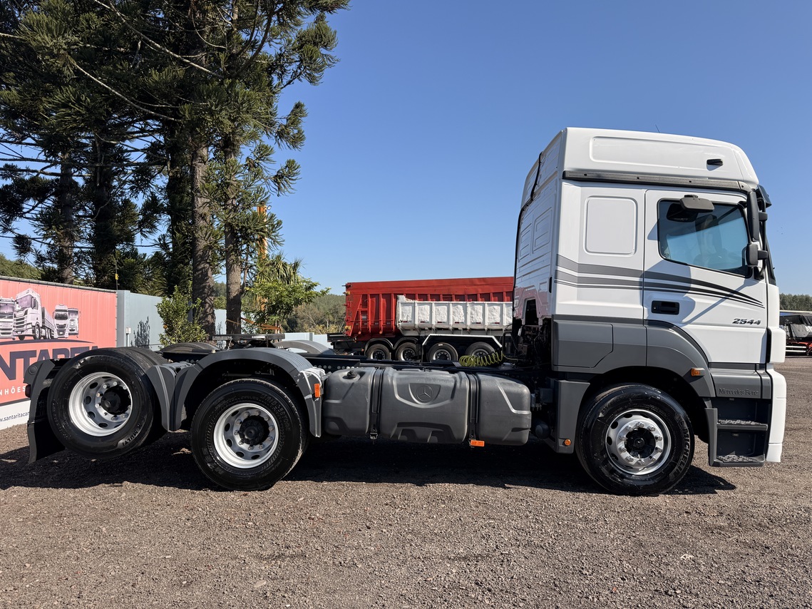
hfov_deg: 71.6
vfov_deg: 56.8
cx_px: 406
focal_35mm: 24
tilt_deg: +2.8
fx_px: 563
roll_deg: +0.4
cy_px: 304
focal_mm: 6.76
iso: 80
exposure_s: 1/3425
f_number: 1.78
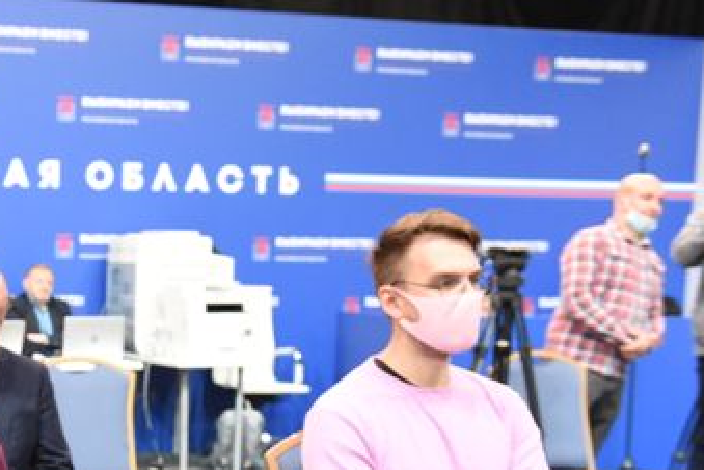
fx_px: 1291
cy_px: 449
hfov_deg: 29.0
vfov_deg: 20.1
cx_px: 35
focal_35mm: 66
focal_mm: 32
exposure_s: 1/320
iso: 10000
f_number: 4.5
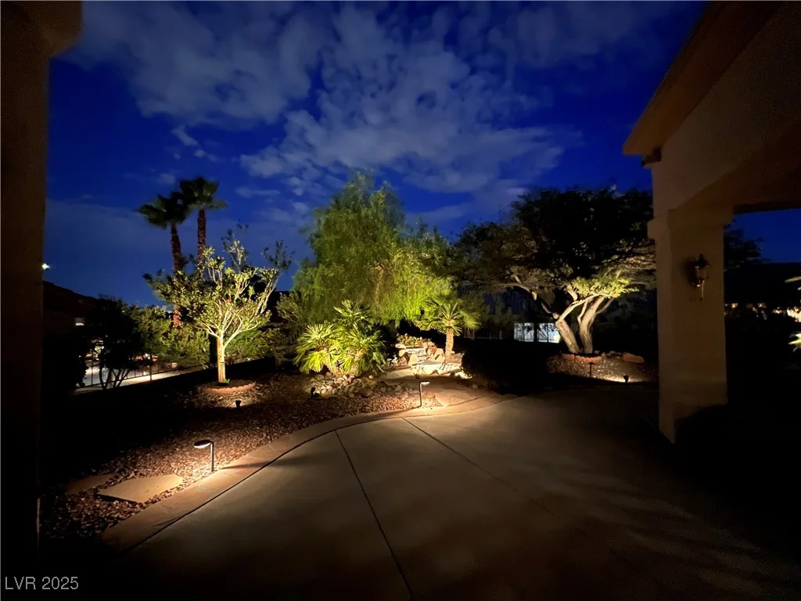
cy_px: 300
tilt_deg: +0.8
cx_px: 400
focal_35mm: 13
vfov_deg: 89.9
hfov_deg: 106.2
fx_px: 301
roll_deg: +0.6
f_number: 1.8
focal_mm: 1.57
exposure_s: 1/9
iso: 1600
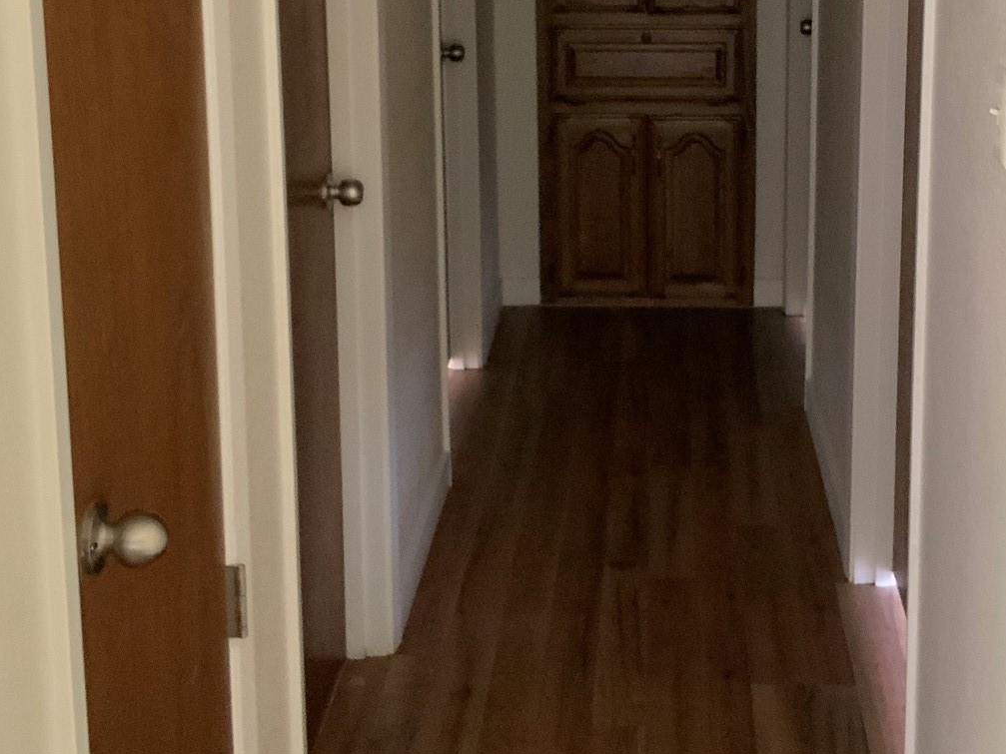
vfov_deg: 24.3
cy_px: 125
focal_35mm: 59
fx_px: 1714
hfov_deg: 32.5
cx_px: 653
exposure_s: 1/40
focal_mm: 3
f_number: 1.8
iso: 320
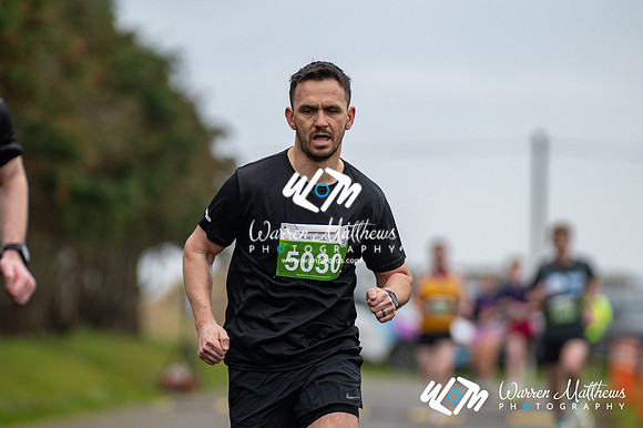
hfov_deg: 6.2
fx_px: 5891
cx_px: 322
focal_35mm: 330
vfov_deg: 4.2
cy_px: 214
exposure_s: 1/1600
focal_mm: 220
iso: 320
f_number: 2.8
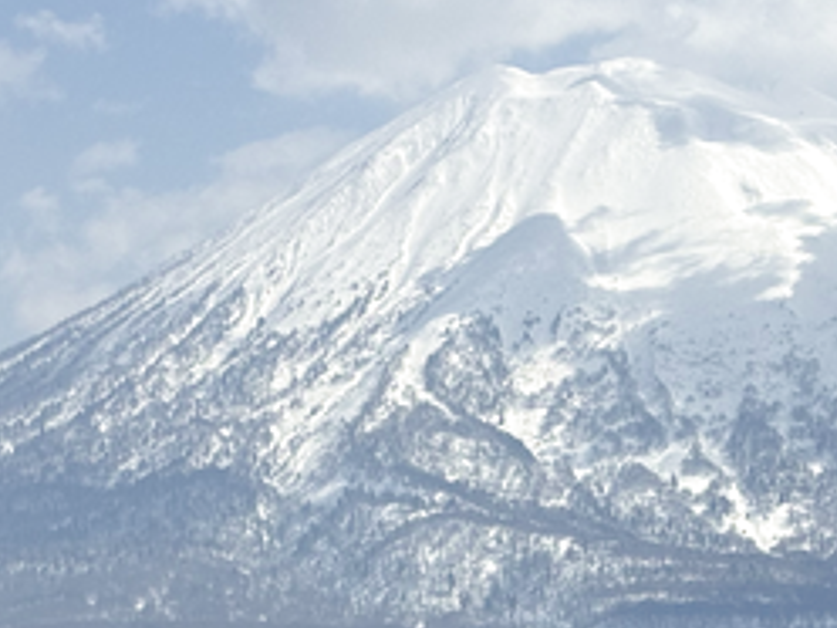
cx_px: 64
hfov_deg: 12.6
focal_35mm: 155
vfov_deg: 9.5
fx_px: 3748
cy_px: 675
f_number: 1.78
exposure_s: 1/11364
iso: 64
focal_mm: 6.76
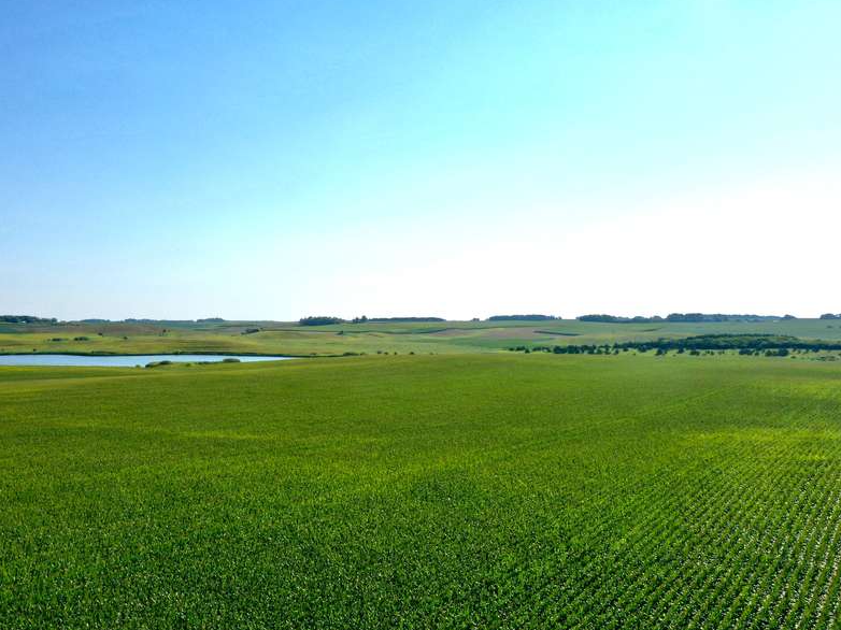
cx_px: 397
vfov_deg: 45.4
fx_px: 753
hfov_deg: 58.3
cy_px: 315
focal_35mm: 31
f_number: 11
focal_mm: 10.26
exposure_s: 1/200
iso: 100
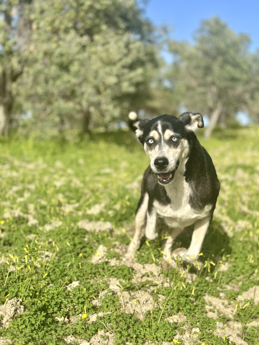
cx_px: 130
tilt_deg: +1.1
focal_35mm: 48
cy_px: 172
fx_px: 479
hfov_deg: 30.3
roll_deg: -4.9
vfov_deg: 39.7
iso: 80
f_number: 1.78
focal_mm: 6.86
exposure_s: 1/4184
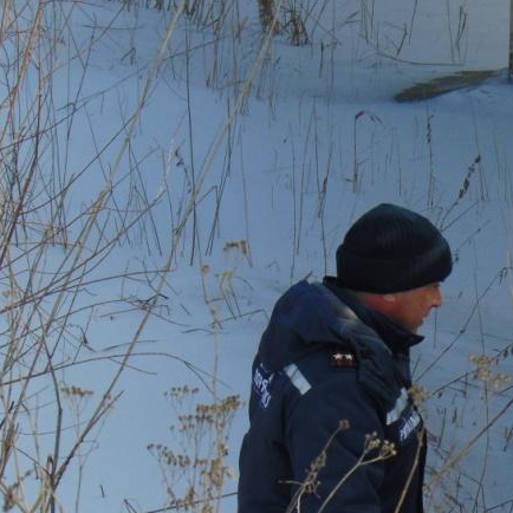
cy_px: 324
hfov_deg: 7.8
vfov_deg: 7.8
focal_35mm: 225
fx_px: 3772
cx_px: 450
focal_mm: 19.4
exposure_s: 1/800
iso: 80
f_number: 3.9
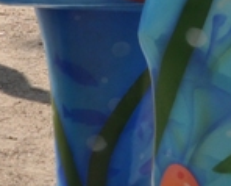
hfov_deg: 6.9
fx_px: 1870
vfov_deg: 5.7
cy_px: 2
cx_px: 393
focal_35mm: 273
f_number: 13
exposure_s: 1/160
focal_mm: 24
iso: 200
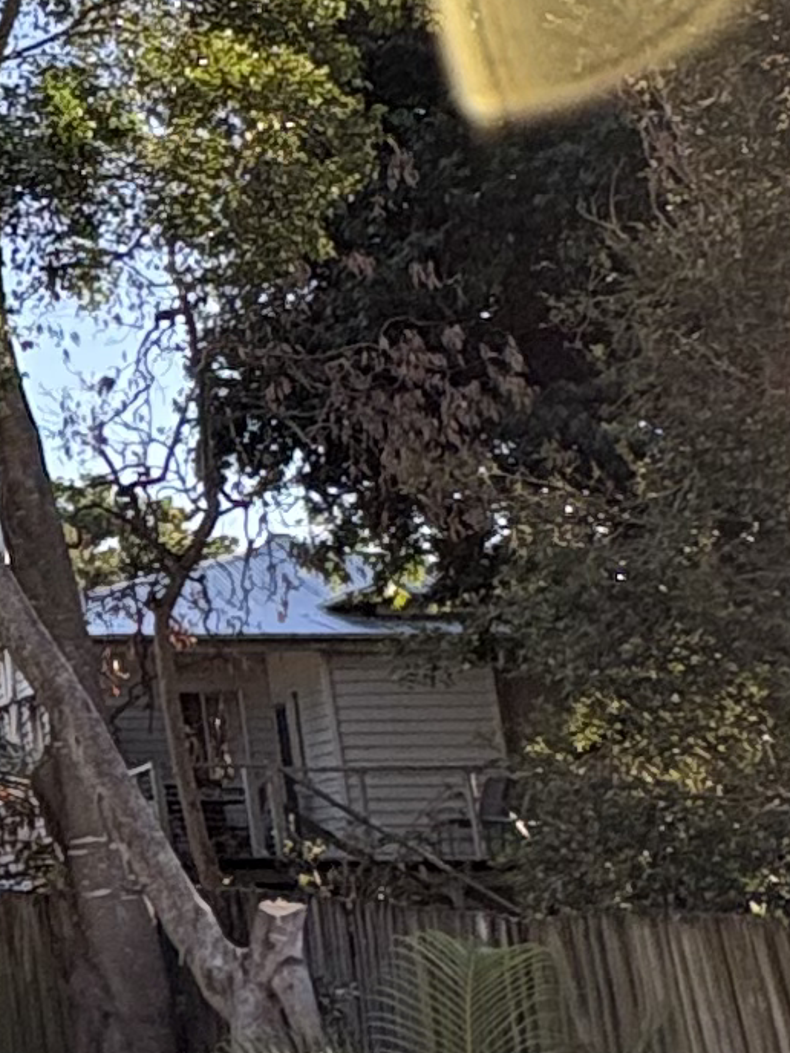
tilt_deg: +17.7
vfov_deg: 23.3
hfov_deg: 14.1
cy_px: 145
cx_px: -942
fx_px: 2495
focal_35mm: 82
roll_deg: -0.8
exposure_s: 1/541
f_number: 2.2
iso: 64
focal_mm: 2.22
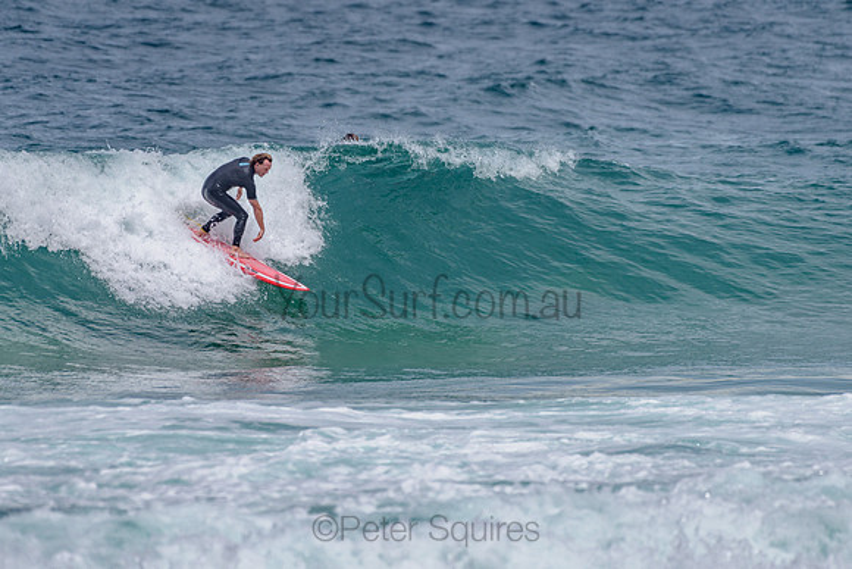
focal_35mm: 613
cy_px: 231
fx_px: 14505
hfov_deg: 3.4
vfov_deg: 2.2
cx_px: 384
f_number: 5.6
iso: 90
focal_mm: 500
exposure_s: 1/2000
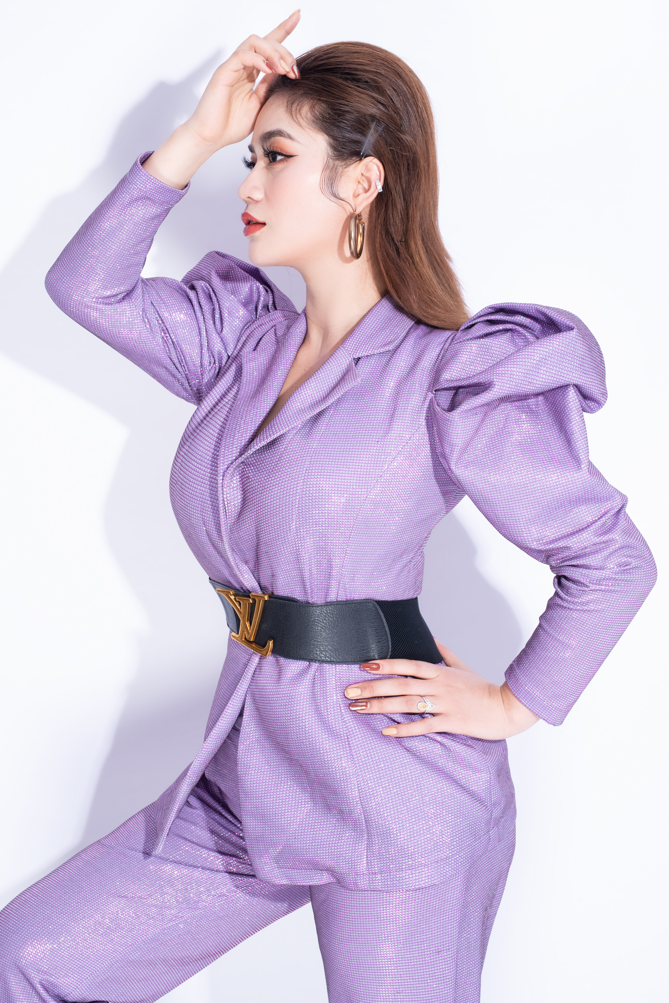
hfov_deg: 27.0
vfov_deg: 39.6
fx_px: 1392
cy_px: 502
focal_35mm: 50
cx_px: 334
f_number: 8
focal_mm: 50
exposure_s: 1/100
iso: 100
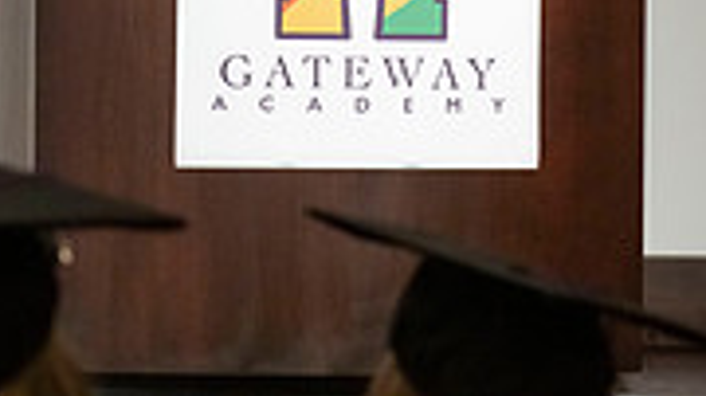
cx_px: 263
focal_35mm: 472
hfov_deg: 4.6
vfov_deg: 2.6
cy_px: -482
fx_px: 8831
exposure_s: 1/200
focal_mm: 180
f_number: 8
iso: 6400
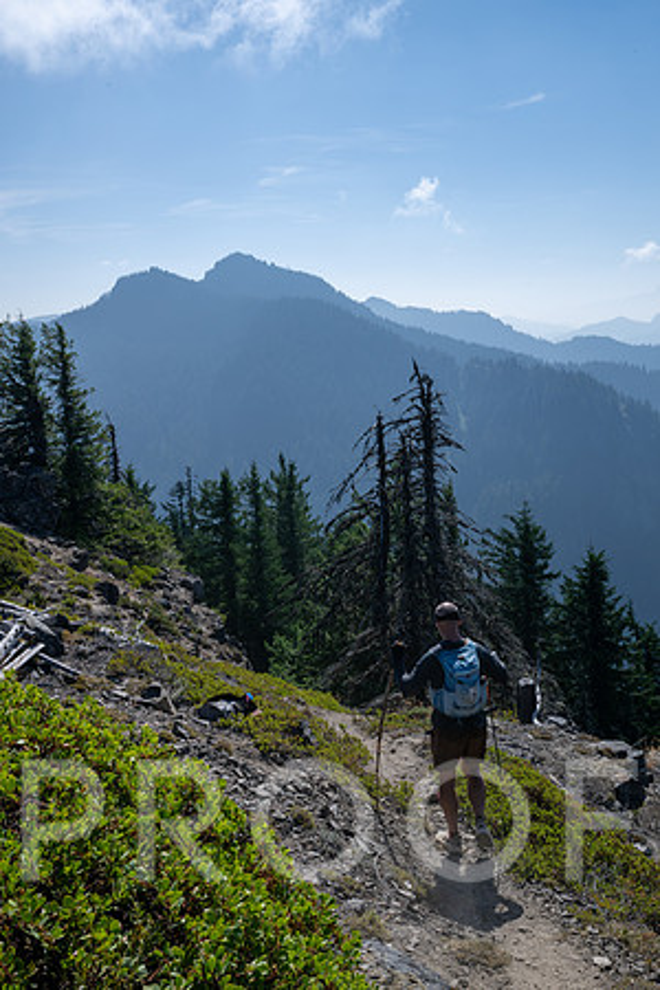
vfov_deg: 49.6
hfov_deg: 34.2
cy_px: 495
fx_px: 1072
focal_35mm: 39
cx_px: 330
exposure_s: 1/320
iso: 400
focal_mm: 39
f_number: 20
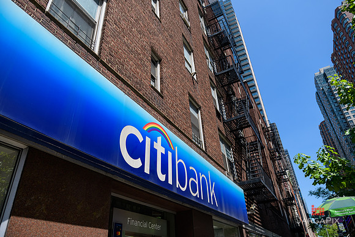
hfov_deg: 73.7
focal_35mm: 24
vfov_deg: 53.2
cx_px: 178
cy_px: 118
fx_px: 237
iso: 200
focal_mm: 24
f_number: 4
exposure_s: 1/2000
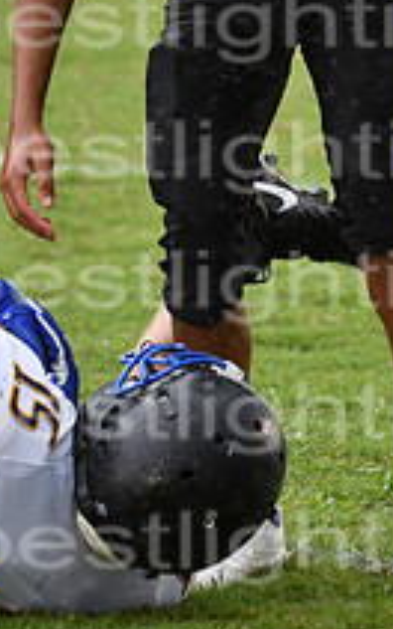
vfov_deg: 3.6
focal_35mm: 589
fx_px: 10087
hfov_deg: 2.2
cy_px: 222
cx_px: 342
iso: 1000
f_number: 3.5
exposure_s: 1/1600
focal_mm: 140
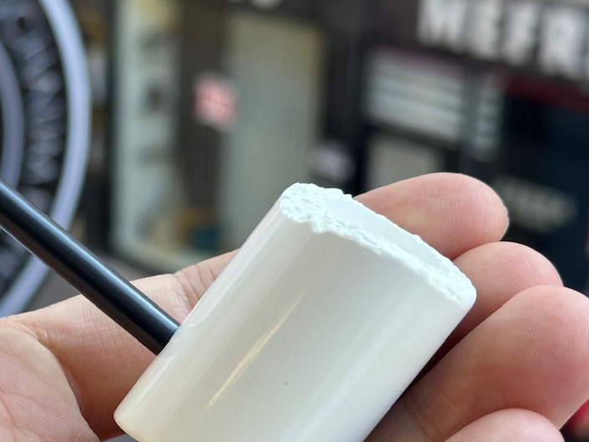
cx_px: 68
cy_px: 235
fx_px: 1481
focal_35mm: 87
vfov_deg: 17.0
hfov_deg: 22.0
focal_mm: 6.86
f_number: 1.78
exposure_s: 1/278
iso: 64
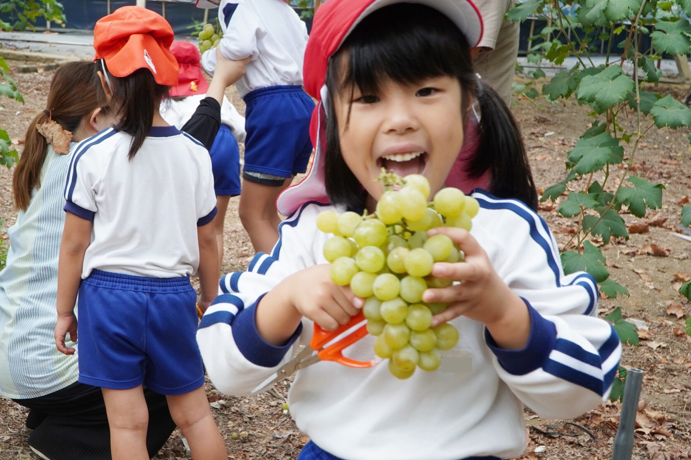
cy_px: 214
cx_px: 381
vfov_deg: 29.9
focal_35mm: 45
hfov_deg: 43.6
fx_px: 864
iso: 250
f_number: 6.3
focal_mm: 26
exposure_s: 1/40
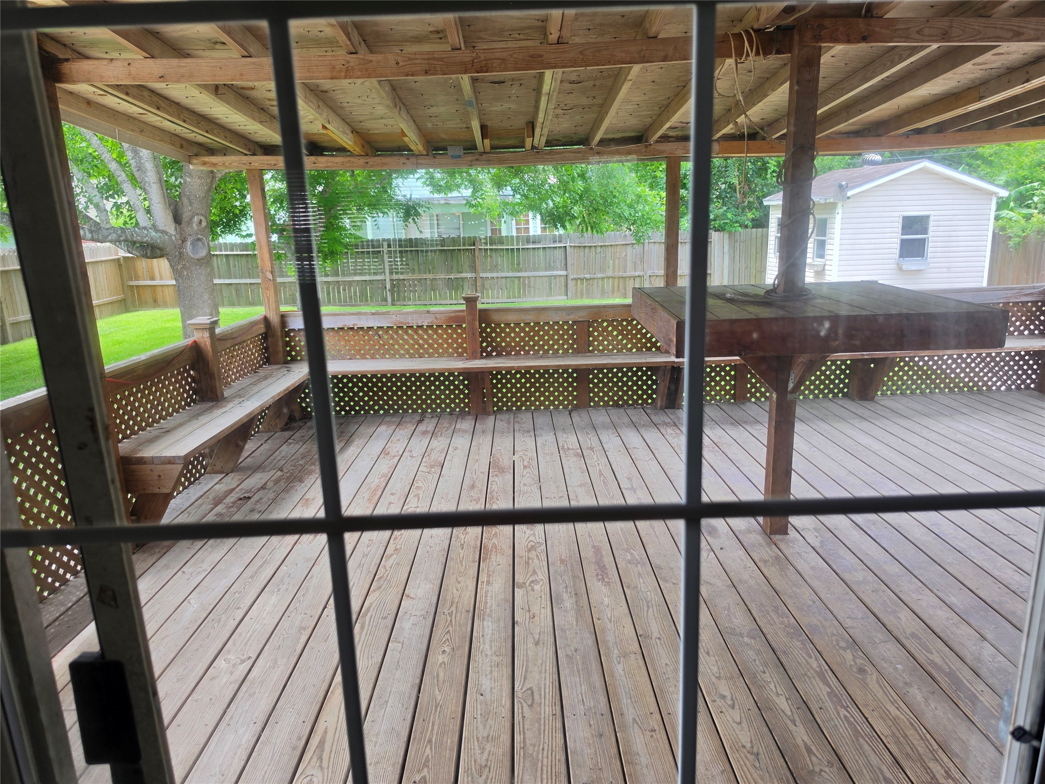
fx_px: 694
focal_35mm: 23
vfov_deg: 58.9
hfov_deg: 73.9
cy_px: 392
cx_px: 522
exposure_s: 1/359
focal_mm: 6.5
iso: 32
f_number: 1.4
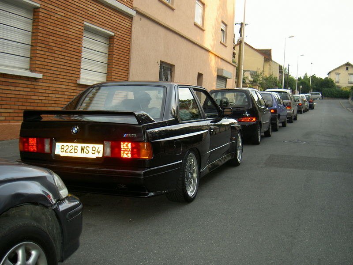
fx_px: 398
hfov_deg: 47.9
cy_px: 132
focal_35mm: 39
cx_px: 176
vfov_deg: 36.8
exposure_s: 1/60
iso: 100
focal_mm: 8
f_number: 2.8
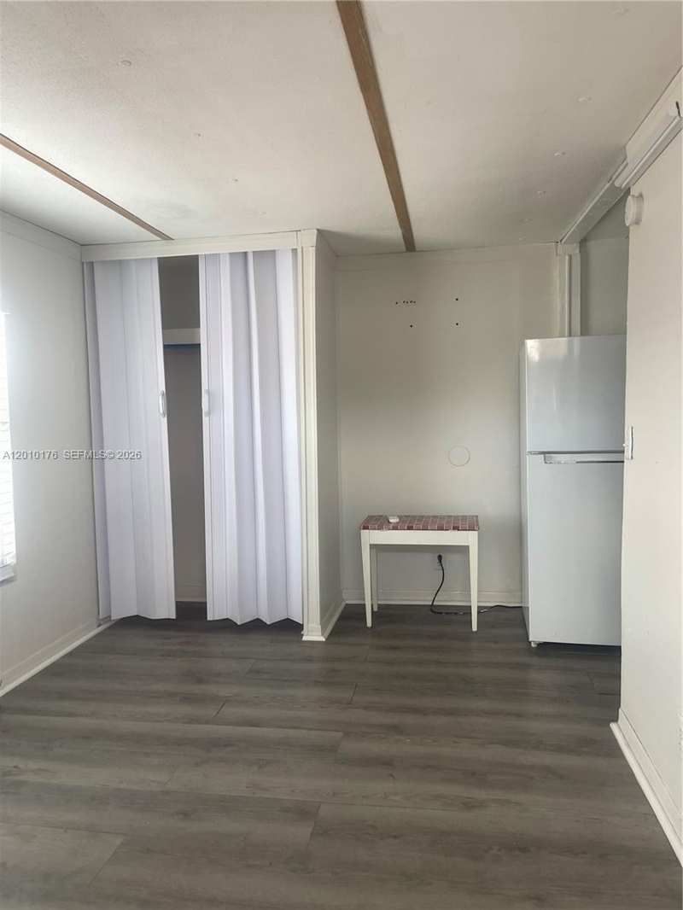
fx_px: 657
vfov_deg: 69.4
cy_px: 455
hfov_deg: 54.9
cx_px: 342
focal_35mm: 25
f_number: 1.6
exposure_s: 1/121
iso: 100
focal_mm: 5.1
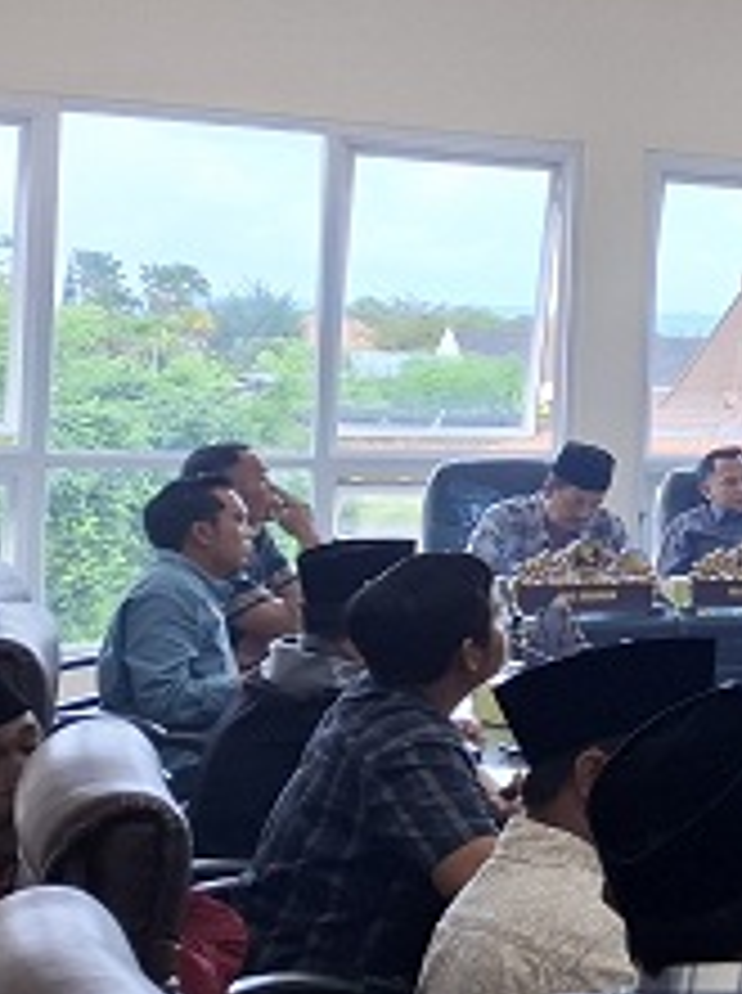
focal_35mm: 73
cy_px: 376
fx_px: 2092
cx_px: 1565
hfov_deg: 15.3
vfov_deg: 26.6
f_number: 1.8
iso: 80
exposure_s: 1/120
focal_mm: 5.54
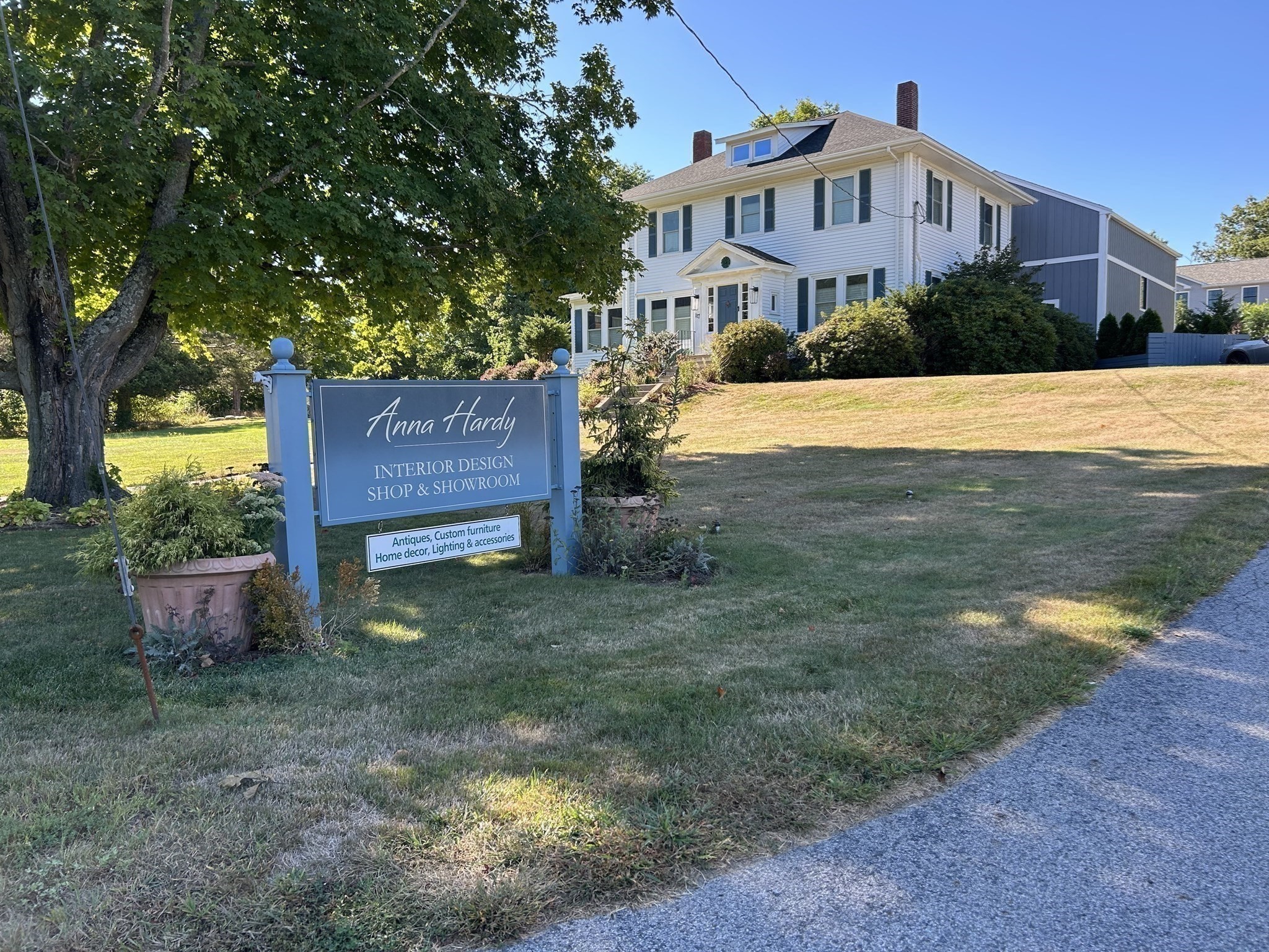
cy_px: 476
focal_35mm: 26
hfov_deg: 67.3
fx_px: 953
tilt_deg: -3.4
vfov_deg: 53.1
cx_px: 634
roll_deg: +0.0
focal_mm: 5.7
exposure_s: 1/733
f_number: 1.5
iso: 50
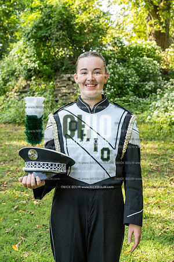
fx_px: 362
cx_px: 87
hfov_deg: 27.0
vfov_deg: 39.6
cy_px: 131
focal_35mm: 50
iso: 1250
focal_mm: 50
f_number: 5.6
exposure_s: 1/800
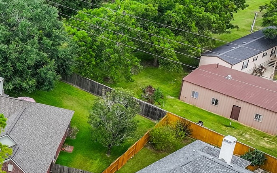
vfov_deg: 17.1
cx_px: -119
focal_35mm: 76
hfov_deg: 22.9
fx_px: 574
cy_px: 55
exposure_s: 1/500
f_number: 4
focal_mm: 12.29
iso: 100
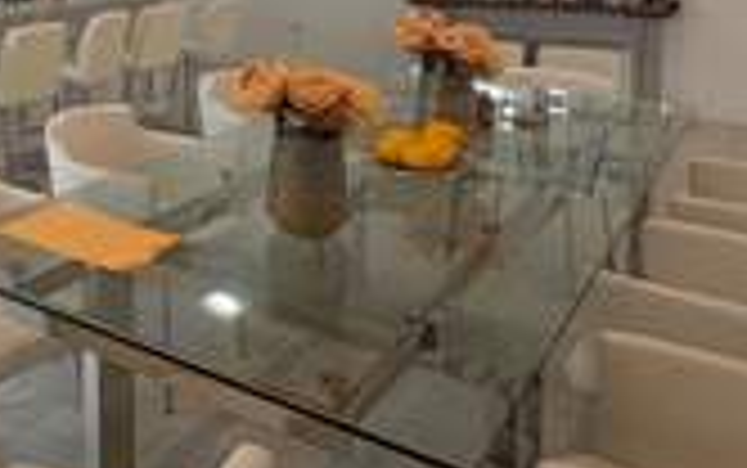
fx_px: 876
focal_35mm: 43
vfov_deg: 27.6
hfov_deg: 39.4
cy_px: -36
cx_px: -36
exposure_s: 1/120
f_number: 2.2
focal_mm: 2.22
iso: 250
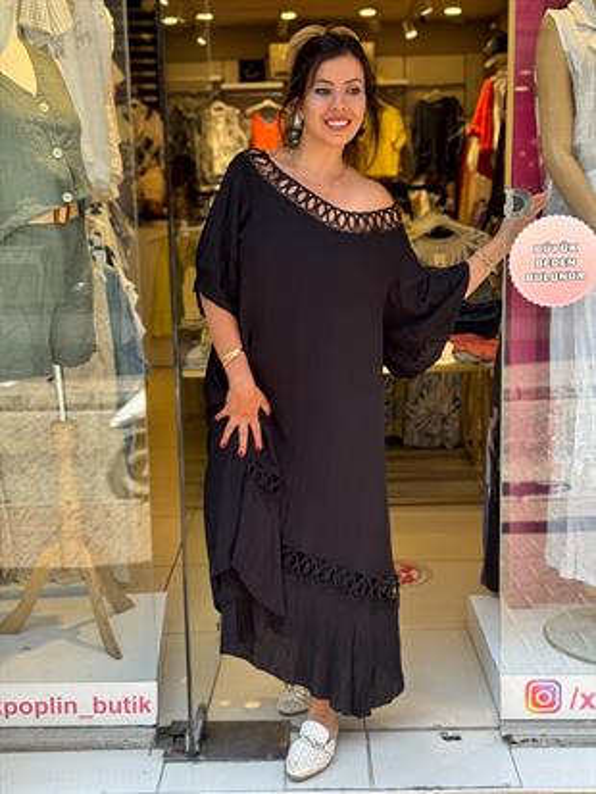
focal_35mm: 48
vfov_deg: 39.6
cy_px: 397
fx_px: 1101
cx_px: 298
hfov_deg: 30.3
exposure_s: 1/257
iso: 64
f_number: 1.78
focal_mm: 6.76
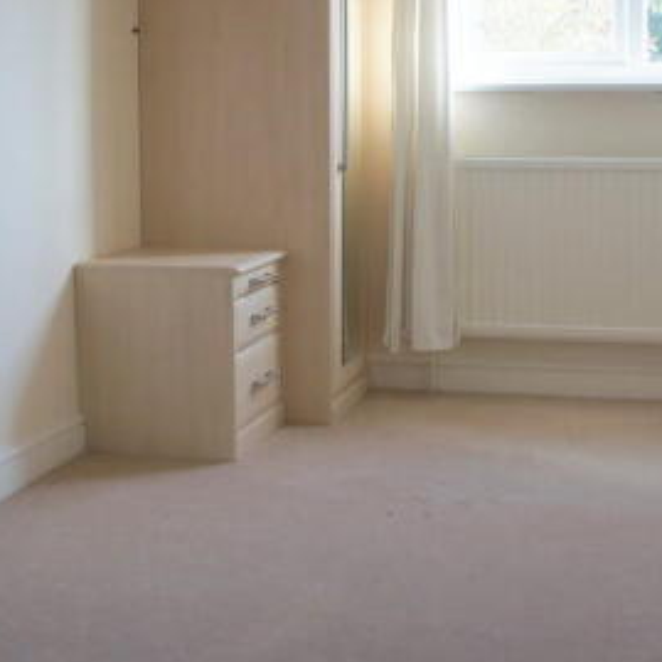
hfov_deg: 30.5
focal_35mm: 56
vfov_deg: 30.0
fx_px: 1212
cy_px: 155
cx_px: 288
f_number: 5
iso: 200
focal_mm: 18
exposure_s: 1/50
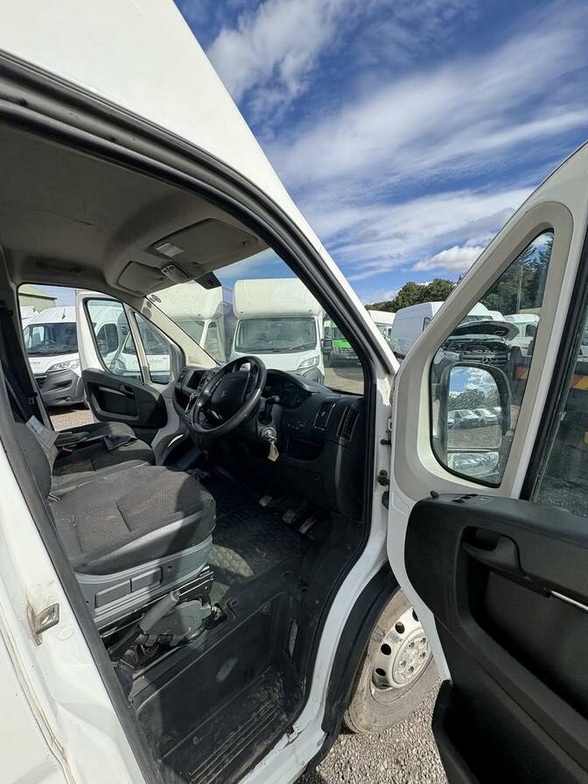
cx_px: 294
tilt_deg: -2.4
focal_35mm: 14
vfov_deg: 102.1
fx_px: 317
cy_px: 392
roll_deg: -4.3
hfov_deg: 85.7
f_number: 2.2
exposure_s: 1/821
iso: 40
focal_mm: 2.22
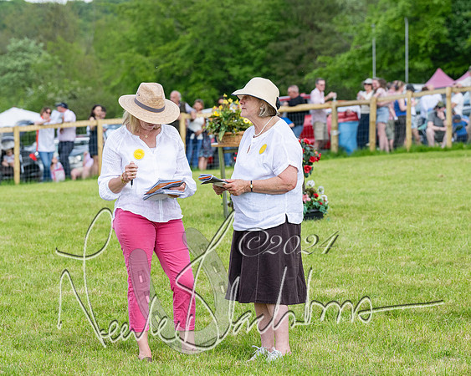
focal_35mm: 194
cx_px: 236
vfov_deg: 8.0
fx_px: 2700
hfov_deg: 10.0
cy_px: 188
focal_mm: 115
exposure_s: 1/1600
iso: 400
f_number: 5
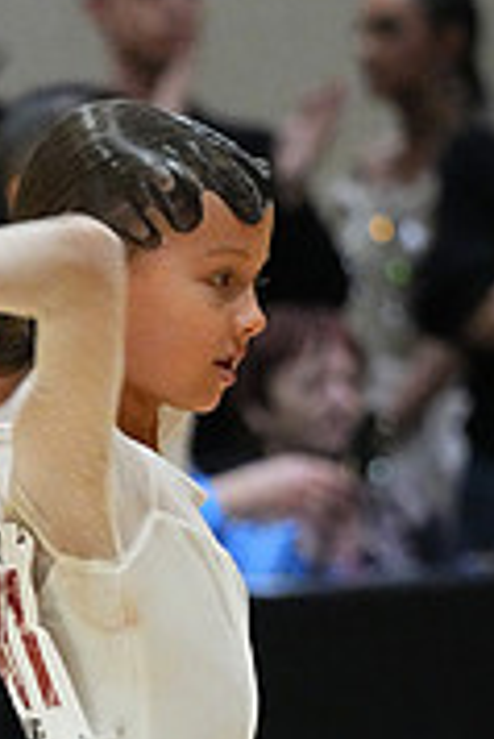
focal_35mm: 466
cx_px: -23
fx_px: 9572
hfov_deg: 3.0
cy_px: 947
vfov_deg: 4.4
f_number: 4
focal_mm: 143
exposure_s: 1/250
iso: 16000
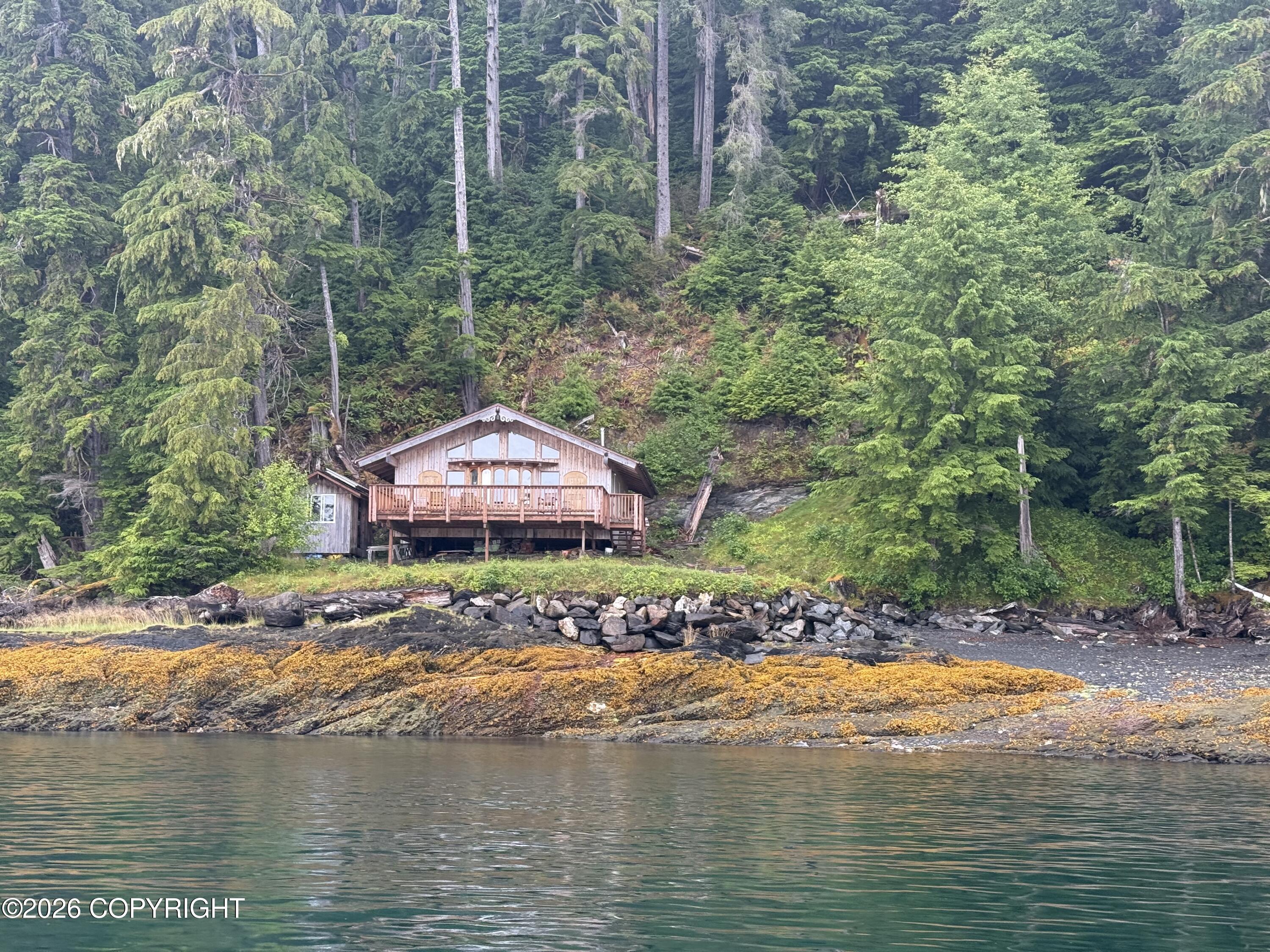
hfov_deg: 39.7
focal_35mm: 48
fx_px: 1761
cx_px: 635
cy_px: 476
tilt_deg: +6.4
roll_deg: -2.6
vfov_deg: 30.3
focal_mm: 6.76
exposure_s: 1/194
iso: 100
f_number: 1.78
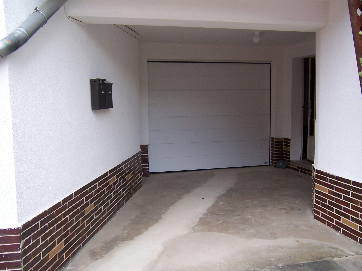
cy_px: 136
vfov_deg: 42.9
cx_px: 181
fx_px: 345
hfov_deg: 55.4
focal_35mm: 33
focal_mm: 5.5
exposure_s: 1/125
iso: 80
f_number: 3.4
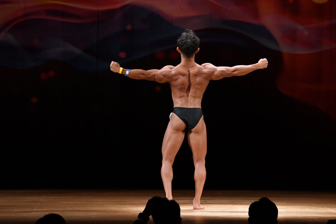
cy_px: 112
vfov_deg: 5.7
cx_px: 168
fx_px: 2239
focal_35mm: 240
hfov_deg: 8.6
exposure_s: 1/400
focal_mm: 160
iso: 3200
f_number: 5.6
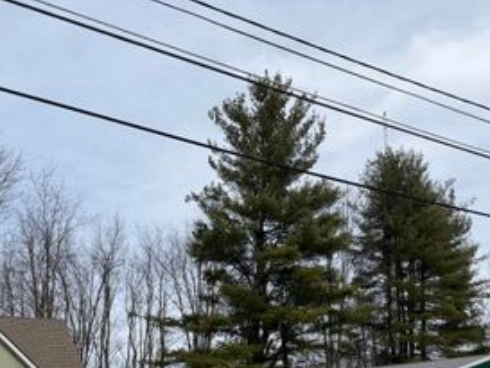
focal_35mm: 44
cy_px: 333
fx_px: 623
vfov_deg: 31.3
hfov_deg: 42.9
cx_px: 224
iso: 80
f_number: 1.78
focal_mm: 6.76
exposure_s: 1/6173
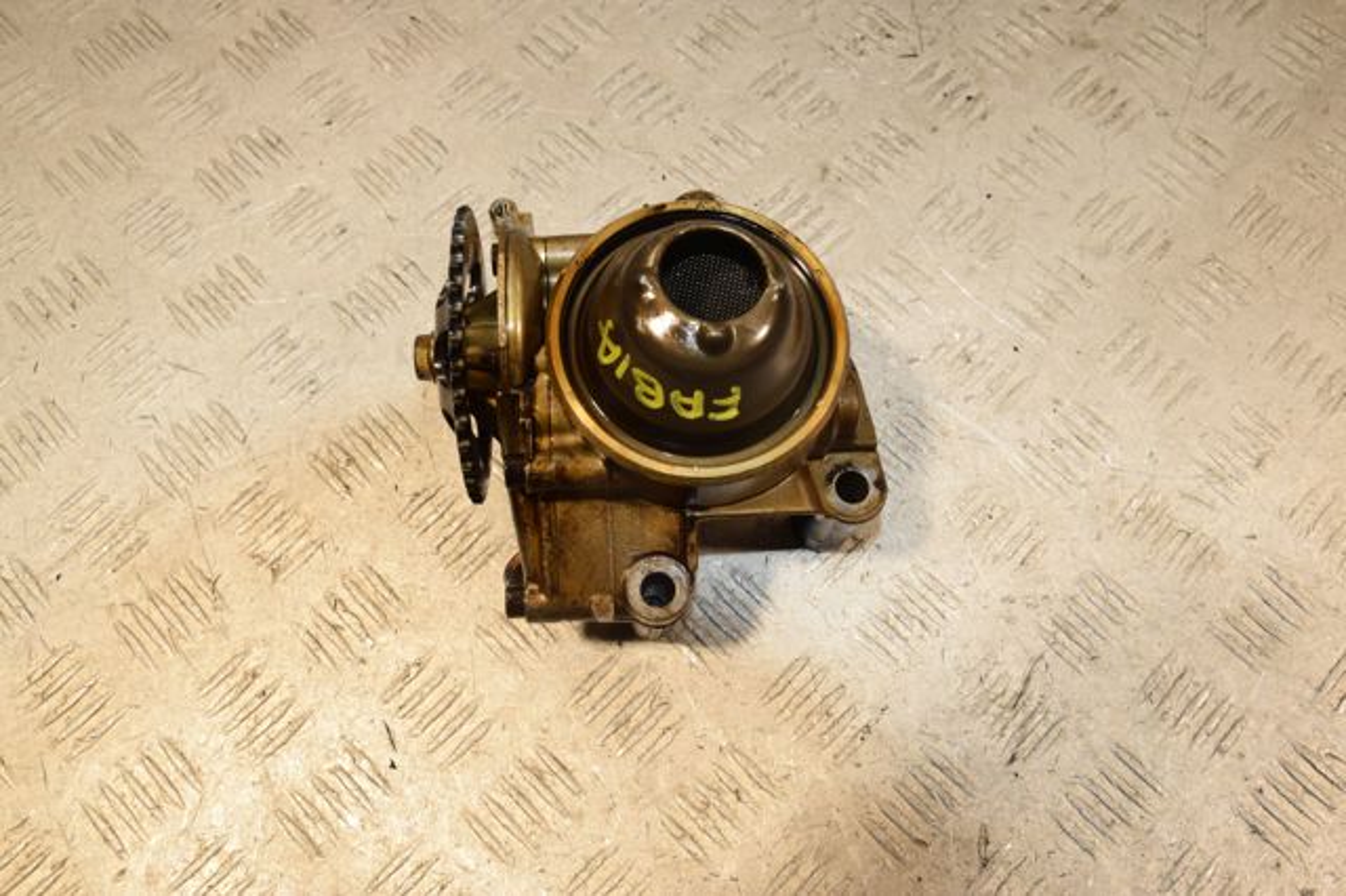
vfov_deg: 41.7
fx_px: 1177
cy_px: 448
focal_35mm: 32
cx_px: 673
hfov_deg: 59.5
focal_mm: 21
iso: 800
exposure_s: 1/200
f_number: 9
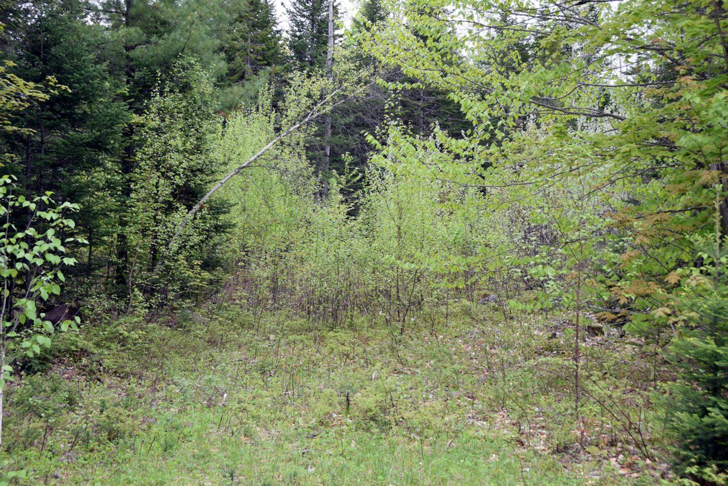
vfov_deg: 25.8
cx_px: 364
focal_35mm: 52
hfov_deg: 37.9
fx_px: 1062
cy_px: 243
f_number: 7.1
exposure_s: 1/200
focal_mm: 35
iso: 400
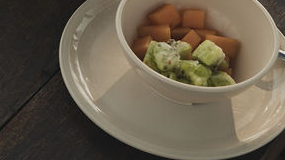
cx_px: -74
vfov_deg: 8.6
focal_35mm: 141
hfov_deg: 14.7
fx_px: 1065
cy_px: 24
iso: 100
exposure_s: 1/250
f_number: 4
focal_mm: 24
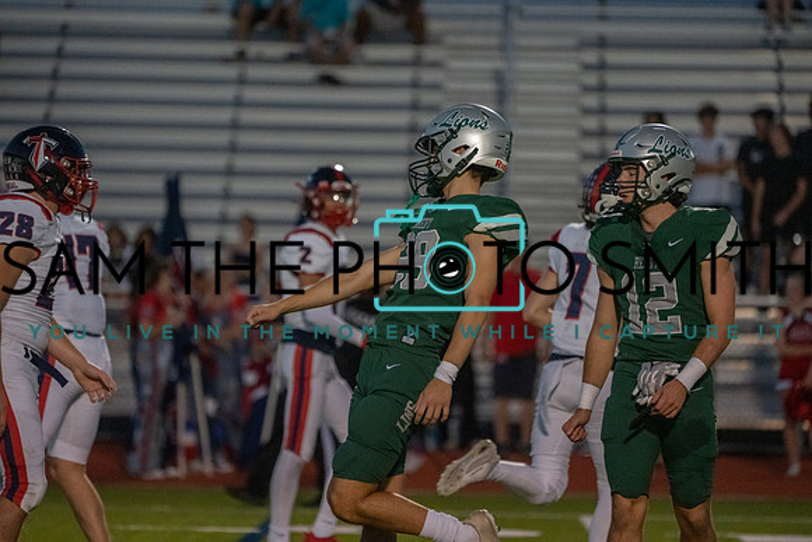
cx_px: 406
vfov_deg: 4.1
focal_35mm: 339
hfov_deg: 6.1
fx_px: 7648
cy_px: 271
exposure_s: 1/1250
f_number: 5.6
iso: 12800
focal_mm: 339
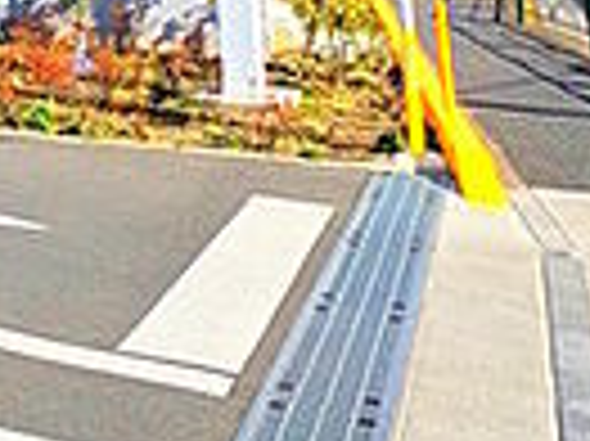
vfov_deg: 18.6
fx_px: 1090
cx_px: -32
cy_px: -320
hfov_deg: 28.0
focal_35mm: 64
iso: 47
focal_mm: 1.83
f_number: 2.2
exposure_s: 1/1284
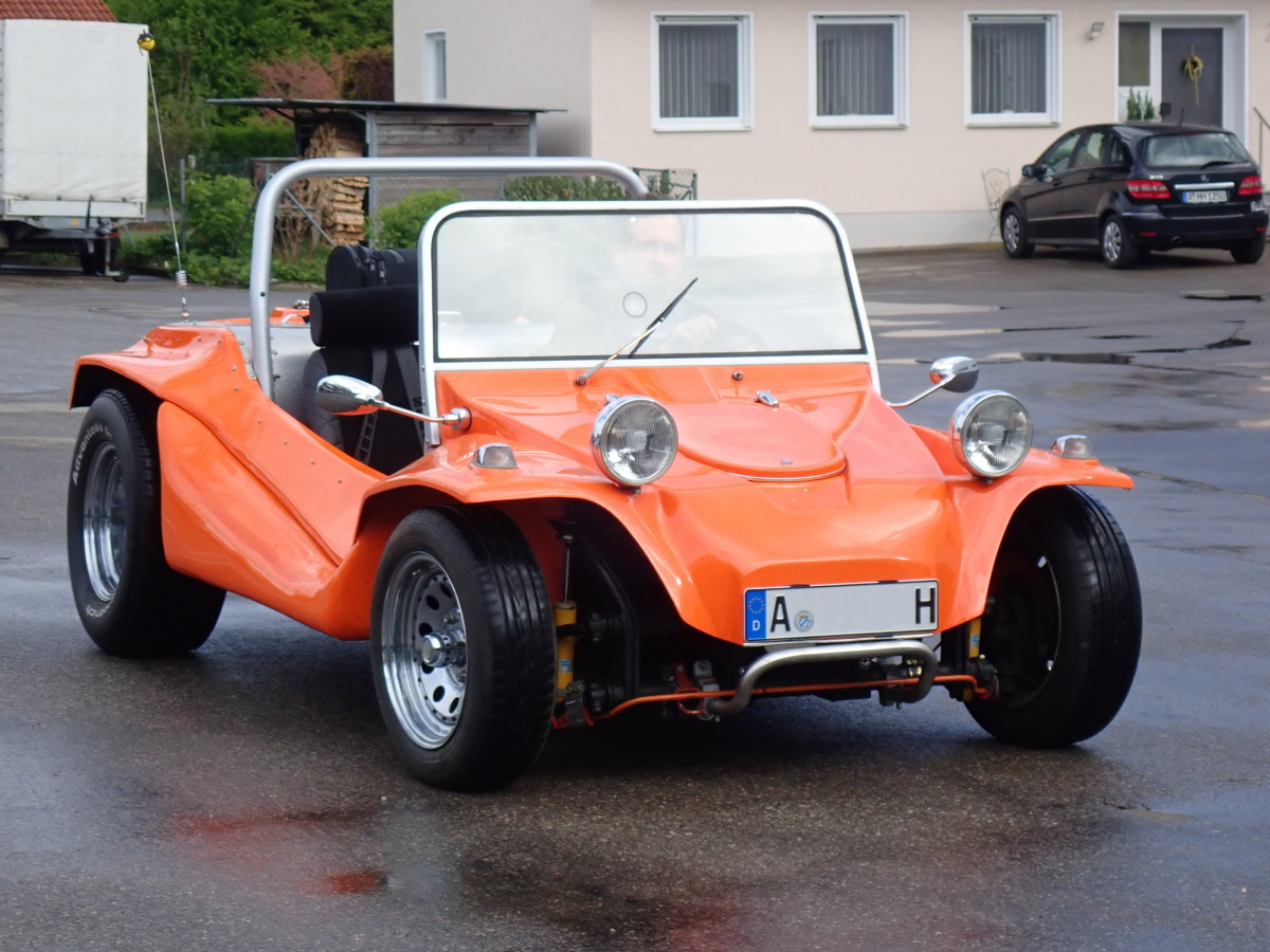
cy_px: 476
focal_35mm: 100
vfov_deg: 14.8
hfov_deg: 19.6
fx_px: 3669
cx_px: 635
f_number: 4.9
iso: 250
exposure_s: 1/500
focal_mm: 18
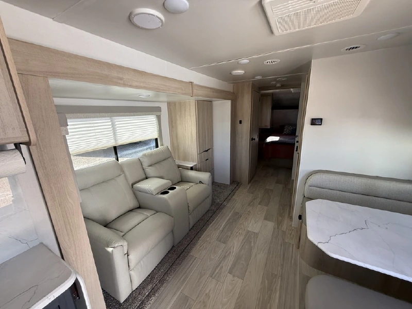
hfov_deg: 102.1
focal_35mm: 14
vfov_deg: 85.7
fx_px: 167
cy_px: 154
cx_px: 206
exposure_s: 1/99
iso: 125
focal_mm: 2.22
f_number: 2.2
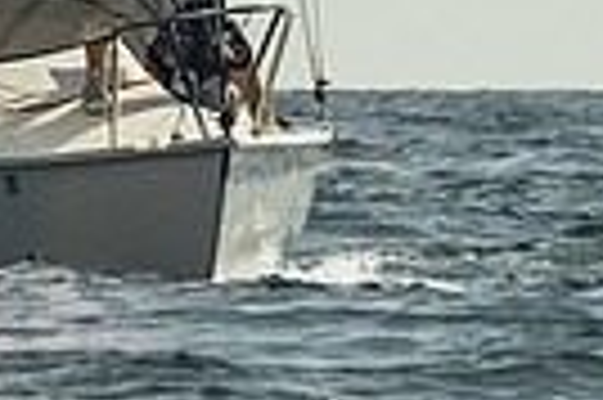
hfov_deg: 1.5
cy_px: -219
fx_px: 22668
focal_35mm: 1355
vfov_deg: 1.0
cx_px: -394
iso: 320
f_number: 6.3
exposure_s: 1/2000
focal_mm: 200
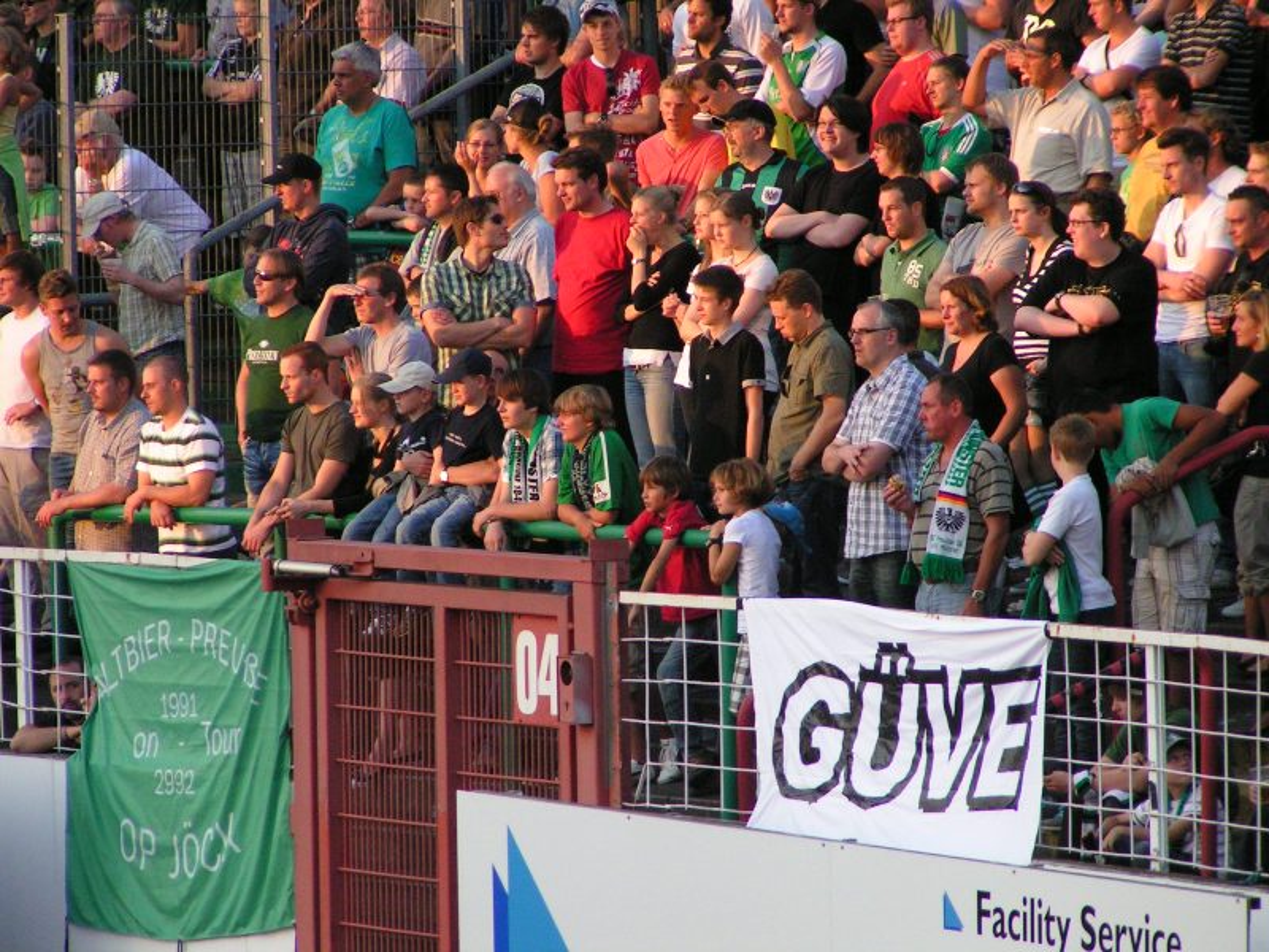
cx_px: 634
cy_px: 476
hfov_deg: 5.8
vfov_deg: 4.4
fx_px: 12464
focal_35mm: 340
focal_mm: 52
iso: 200
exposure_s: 1/320
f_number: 3.5
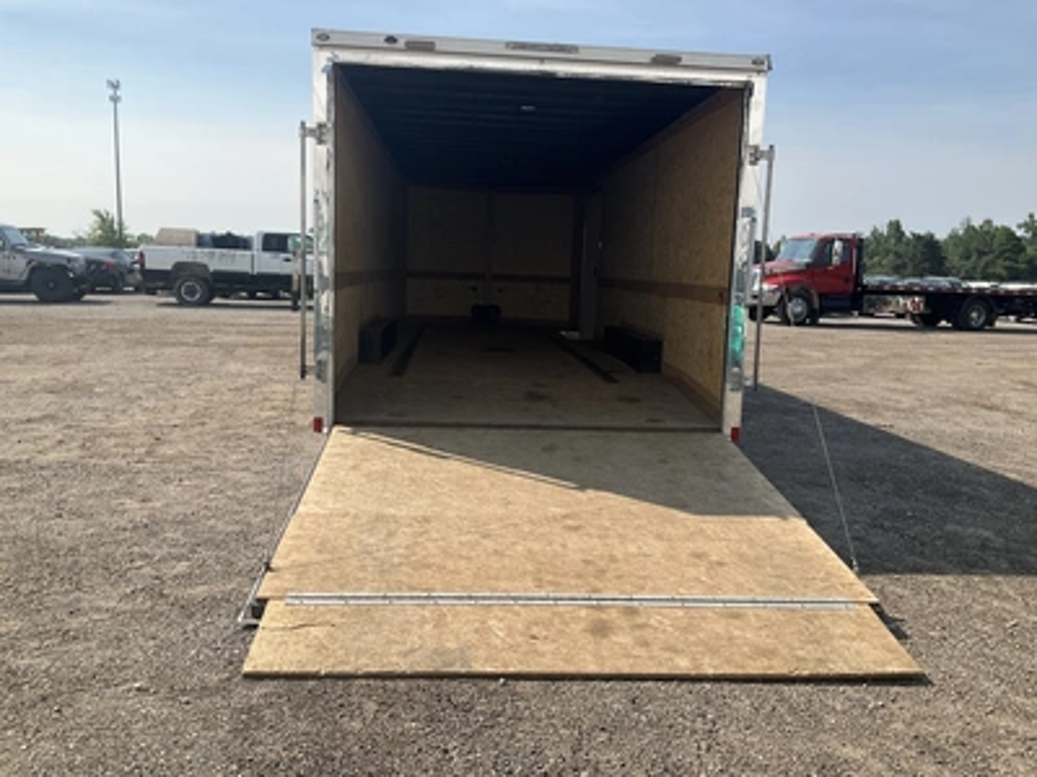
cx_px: 518
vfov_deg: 48.2
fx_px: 869
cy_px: 388
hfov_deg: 61.7
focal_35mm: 29
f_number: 1.8
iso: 25
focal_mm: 3
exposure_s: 1/1848
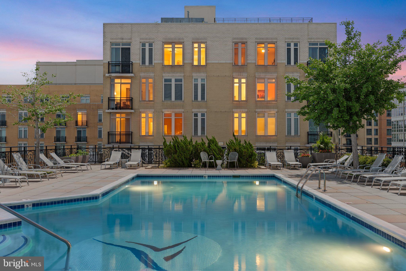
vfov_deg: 40.0
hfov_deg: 57.2
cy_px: 136
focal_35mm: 33
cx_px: 203
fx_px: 372
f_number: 8
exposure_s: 1/125
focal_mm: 33
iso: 320
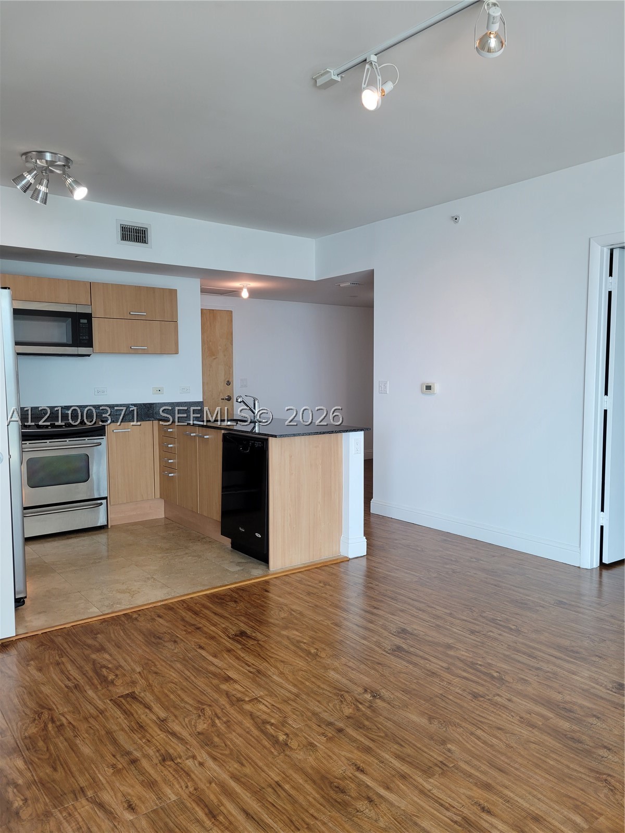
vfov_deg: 67.3
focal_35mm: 26
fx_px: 626
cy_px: 416
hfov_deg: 53.1
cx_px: 312
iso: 80
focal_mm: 5.4
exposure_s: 1/120
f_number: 1.8
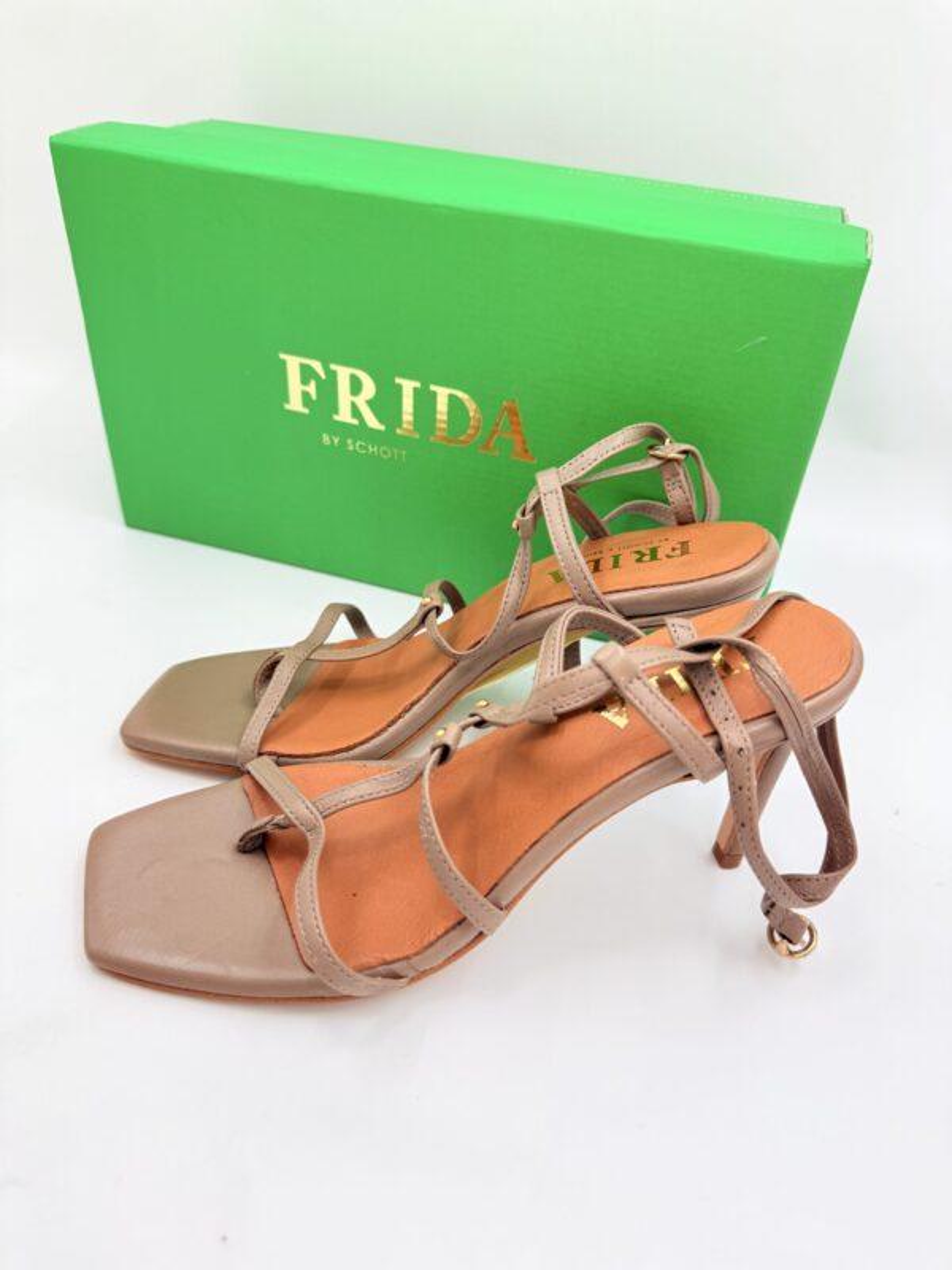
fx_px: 880
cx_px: 476
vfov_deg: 71.6
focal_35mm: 24
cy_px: 635
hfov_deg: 56.8
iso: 80
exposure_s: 1/555
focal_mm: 6.76
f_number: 1.78
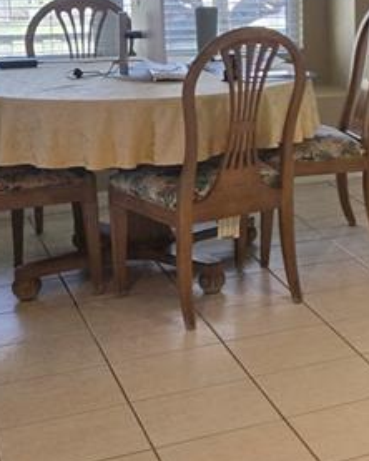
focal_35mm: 83
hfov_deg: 15.7
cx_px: 668
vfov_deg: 22.5
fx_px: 1132
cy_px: 55
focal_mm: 5.4
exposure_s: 1/120
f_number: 1.8
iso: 160
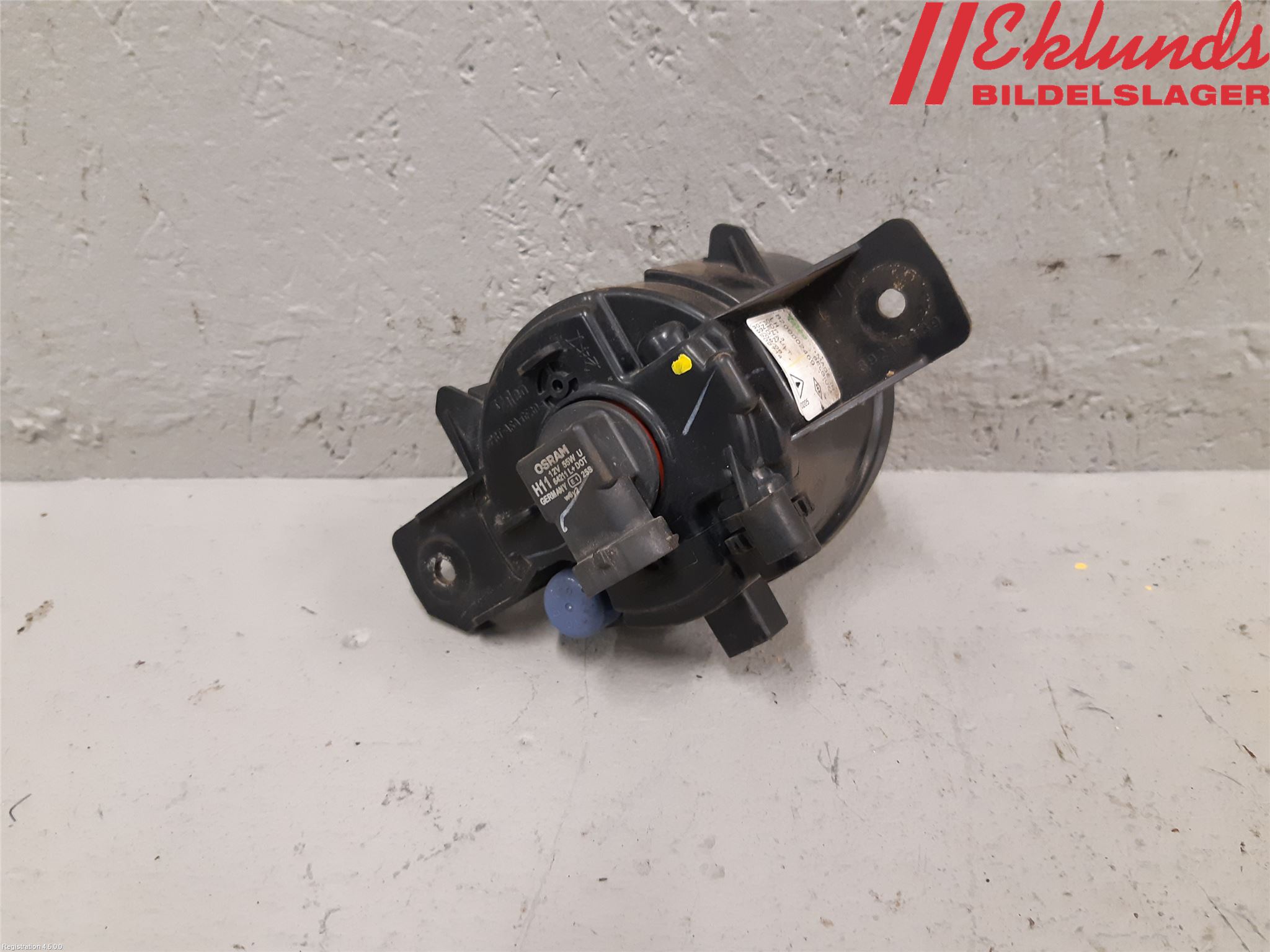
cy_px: 476
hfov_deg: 67.3
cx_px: 635
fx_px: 954
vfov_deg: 53.1
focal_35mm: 26
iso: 200
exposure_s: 1/50
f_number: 1.7
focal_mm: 3.93
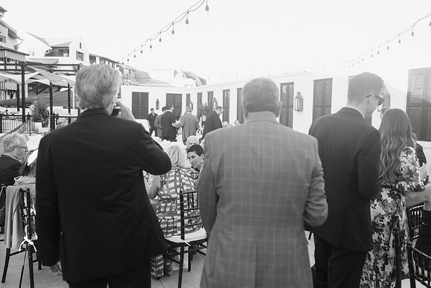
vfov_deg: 37.9
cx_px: 216
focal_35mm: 35
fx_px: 419
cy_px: 144
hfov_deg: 54.4
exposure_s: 1/400
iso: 200
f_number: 2.8
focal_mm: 35
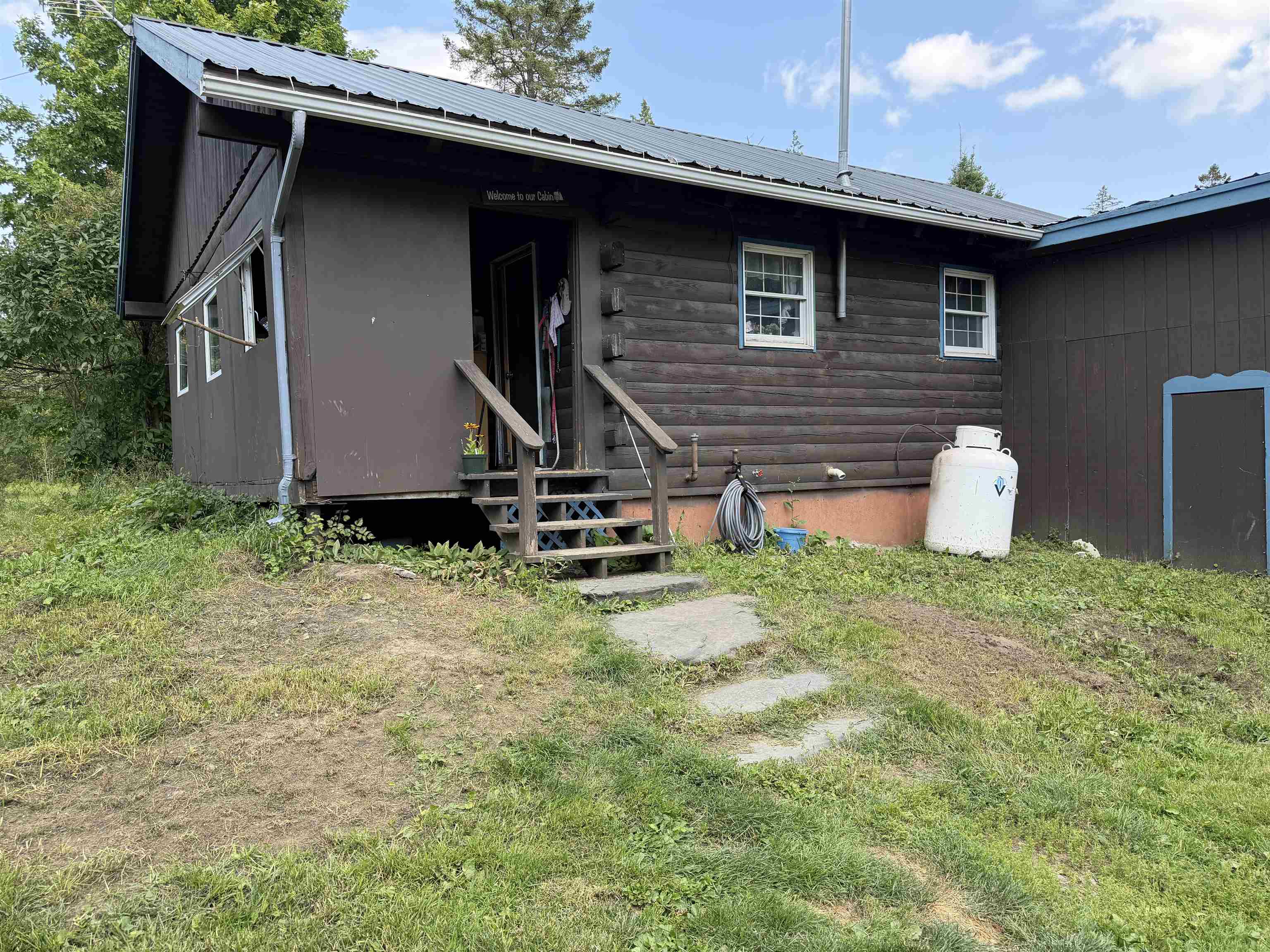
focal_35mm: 24
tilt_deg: -1.6
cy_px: 476
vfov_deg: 56.8
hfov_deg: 71.6
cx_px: 635
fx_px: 881
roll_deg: +1.6
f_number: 1.78
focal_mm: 6.76
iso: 100
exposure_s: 1/1018
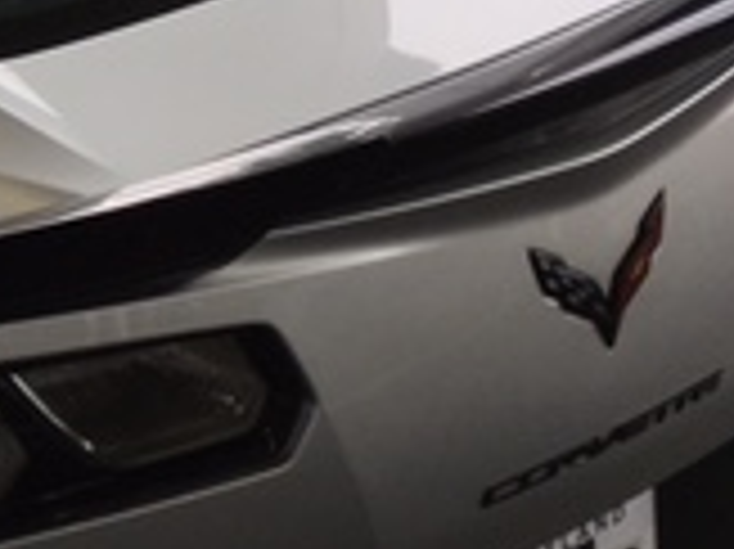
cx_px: -419
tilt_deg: -25.8
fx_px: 2415
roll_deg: +5.9
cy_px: 212
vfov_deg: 13.0
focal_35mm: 114
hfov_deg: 15.7
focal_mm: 4.15
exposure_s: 1/361
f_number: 2.2
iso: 25
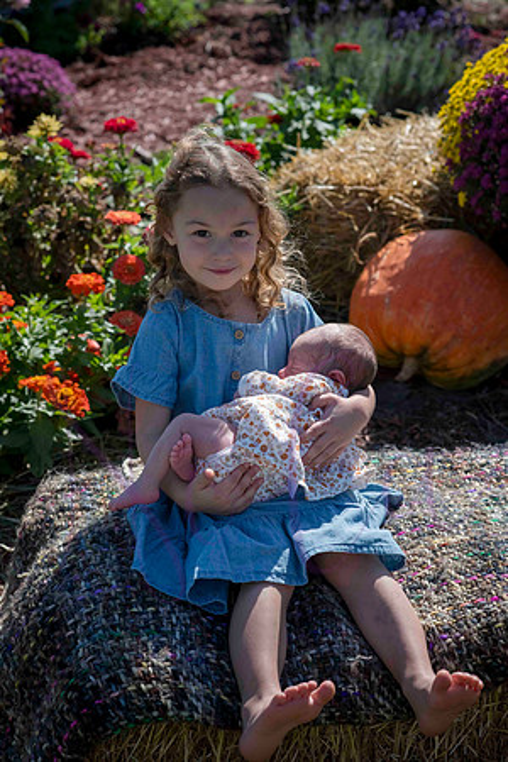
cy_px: 381
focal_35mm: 85
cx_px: 254
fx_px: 1799
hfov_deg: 16.1
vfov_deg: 23.9
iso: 400
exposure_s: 1/1250
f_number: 6.3
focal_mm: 85
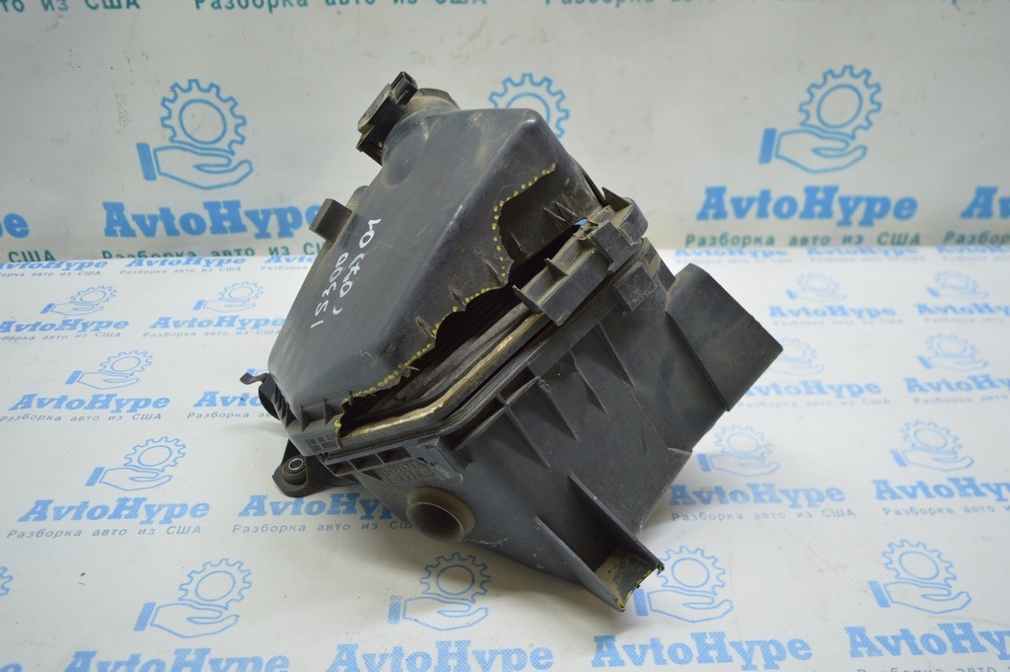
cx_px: 505
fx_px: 757
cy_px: 336
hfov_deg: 67.4
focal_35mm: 27
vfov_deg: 47.9
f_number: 3.5
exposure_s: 1/60
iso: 400
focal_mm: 18
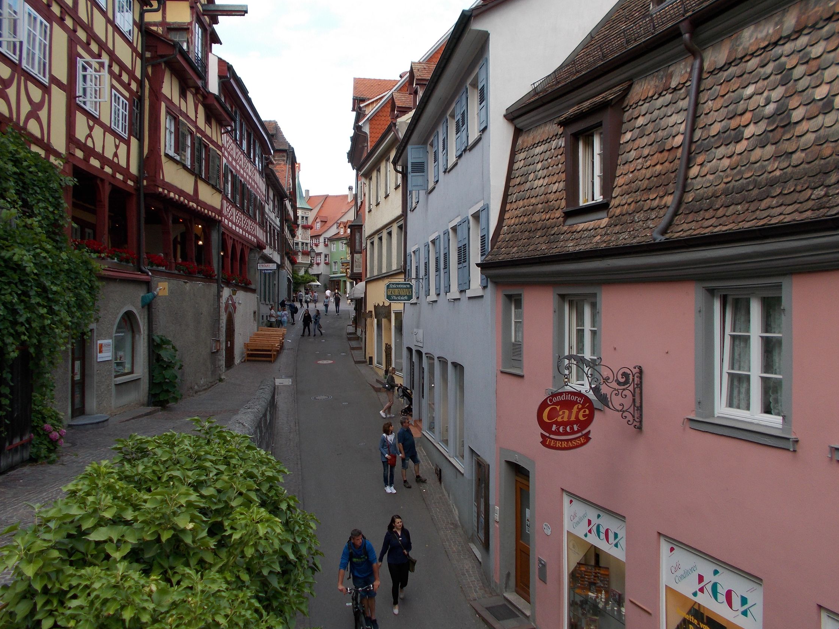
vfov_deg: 44.2
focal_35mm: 32
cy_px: 308
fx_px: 776
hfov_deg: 56.8
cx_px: 413
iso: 80
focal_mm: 5.3
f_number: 3.4
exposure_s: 1/100
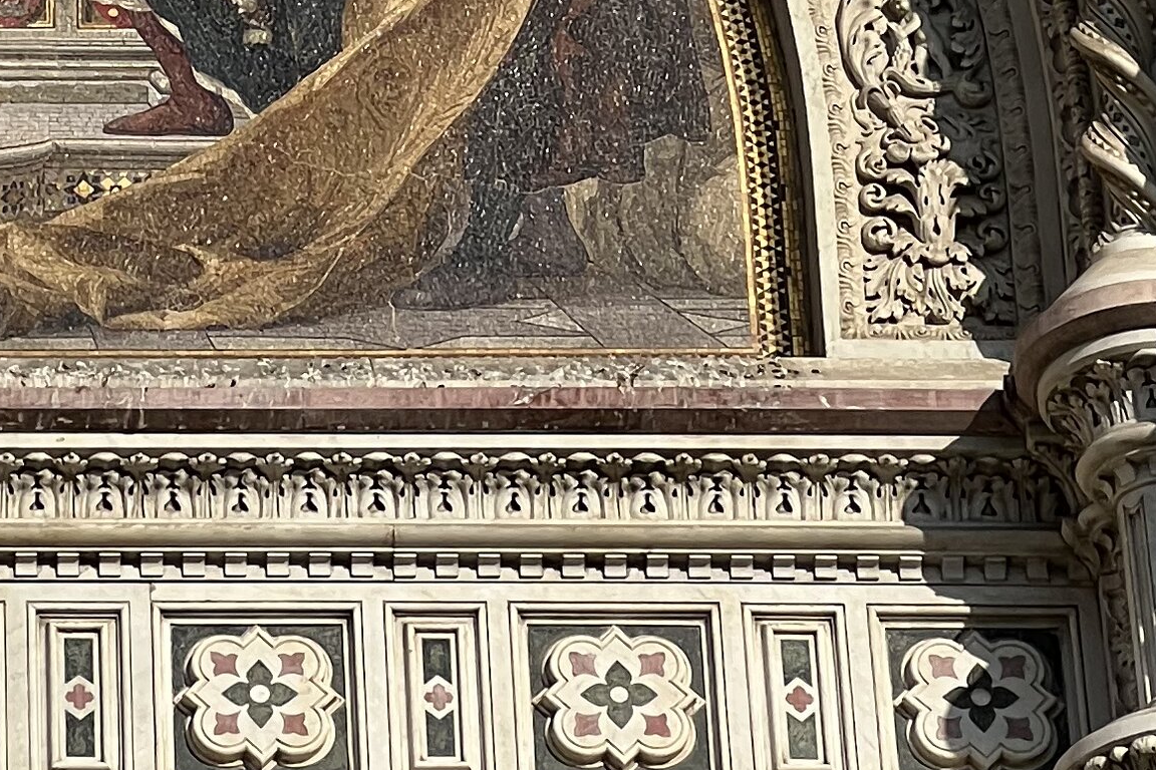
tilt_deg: +35.9
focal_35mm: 278
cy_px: -486
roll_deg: +0.7
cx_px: -113
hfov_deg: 7.4
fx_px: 8926
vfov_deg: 4.9
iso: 32
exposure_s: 1/943
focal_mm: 9
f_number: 2.8
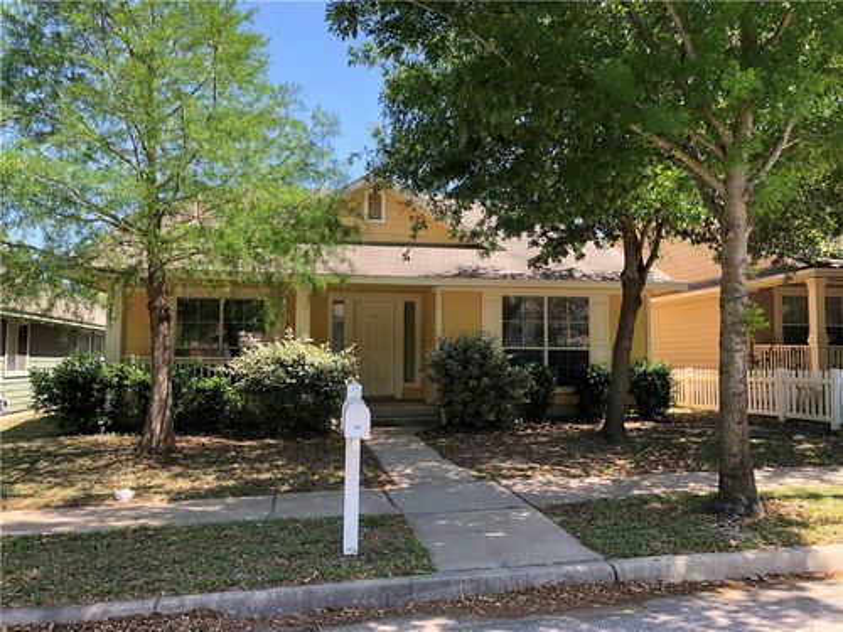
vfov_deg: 49.7
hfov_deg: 63.4
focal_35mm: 28
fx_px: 682
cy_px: 316
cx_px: 422
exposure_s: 1/246
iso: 20
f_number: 1.8
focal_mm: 4
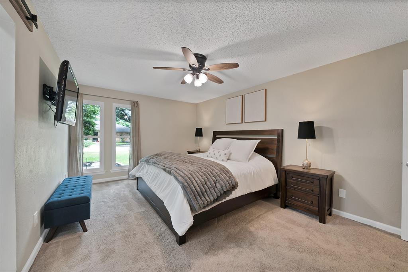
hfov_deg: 112.6
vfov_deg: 90.1
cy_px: 136
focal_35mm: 12
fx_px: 136
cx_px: 204
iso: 640
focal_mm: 12
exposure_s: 1/3
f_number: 9
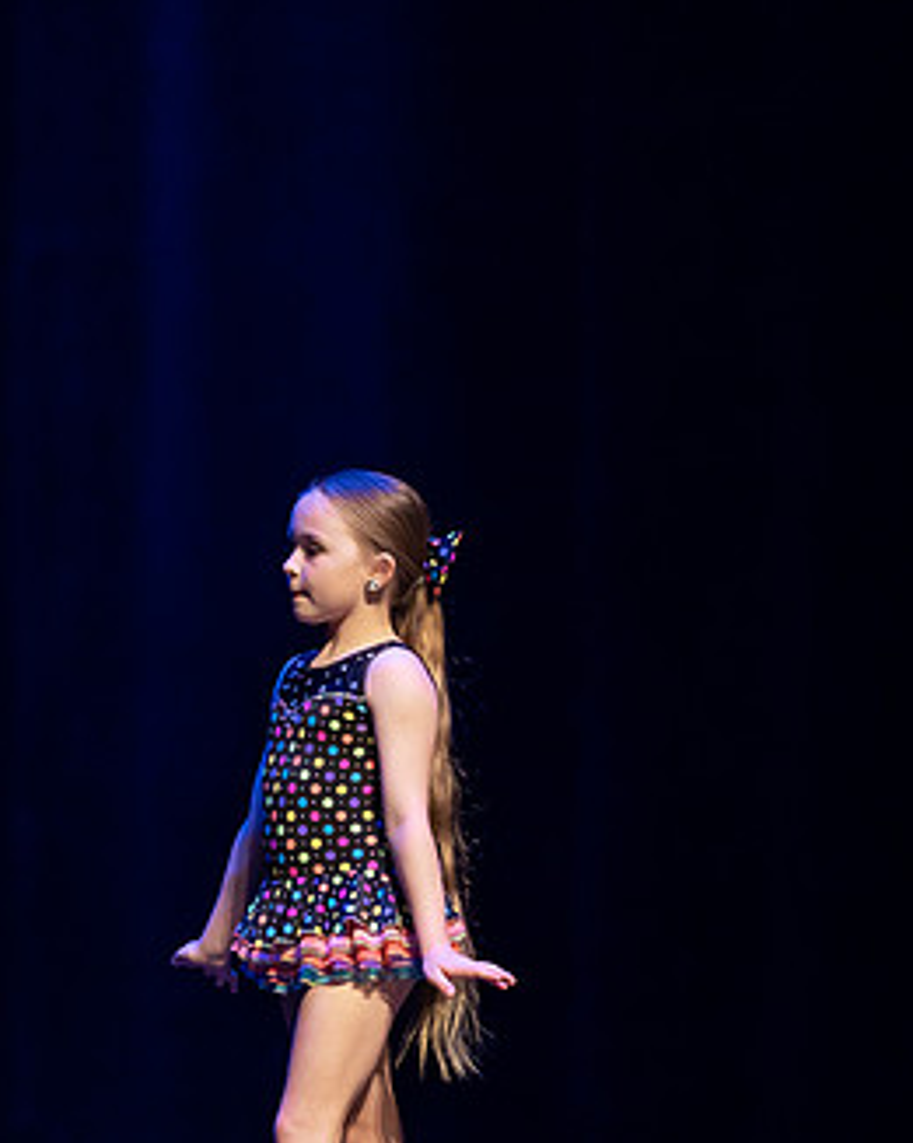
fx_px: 11872
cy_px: 796
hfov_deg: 4.4
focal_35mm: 351
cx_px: 353
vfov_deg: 5.5
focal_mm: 150
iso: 3200
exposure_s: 1/640
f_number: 2.8
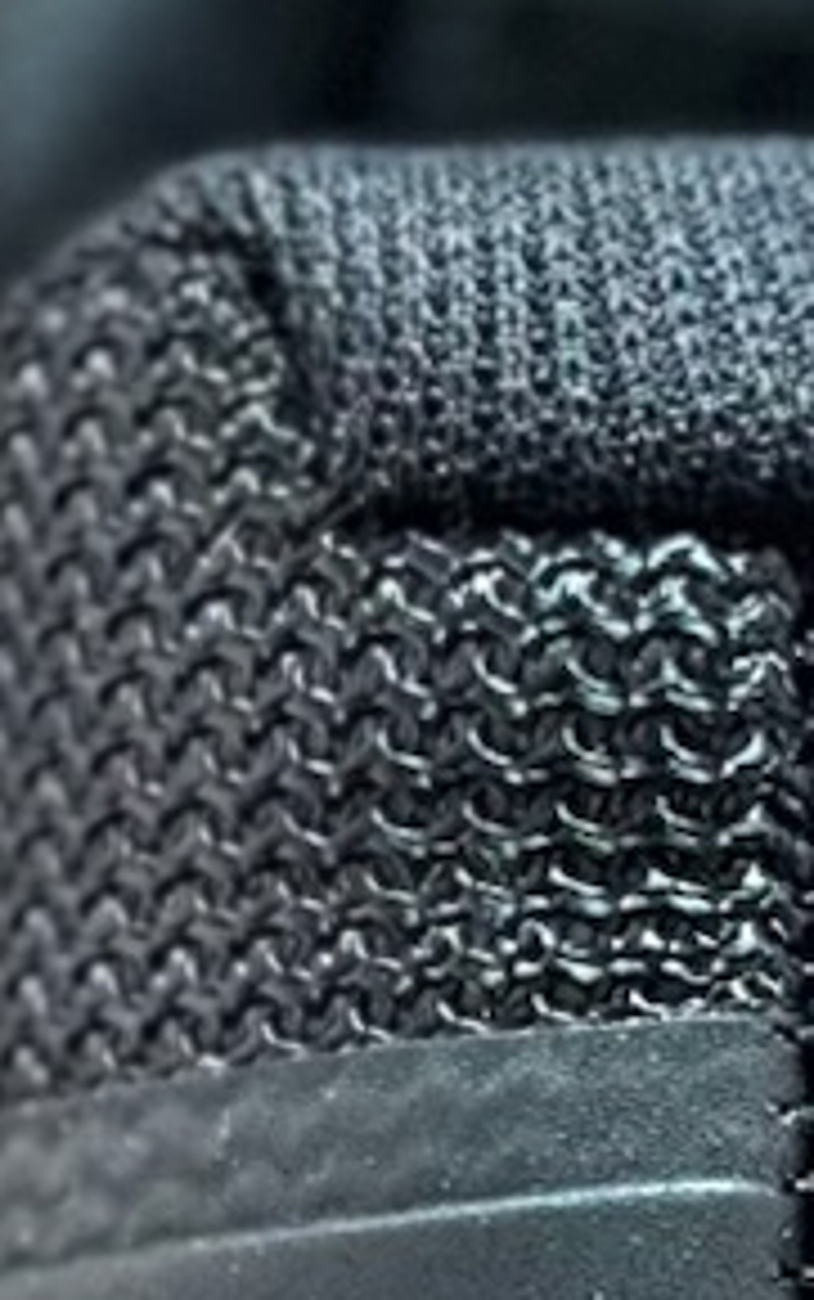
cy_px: 2213
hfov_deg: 3.6
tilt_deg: -54.9
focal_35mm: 360
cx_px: 850
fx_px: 12759
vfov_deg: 5.7
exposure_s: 1/313
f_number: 1.78
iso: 80
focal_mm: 6.86
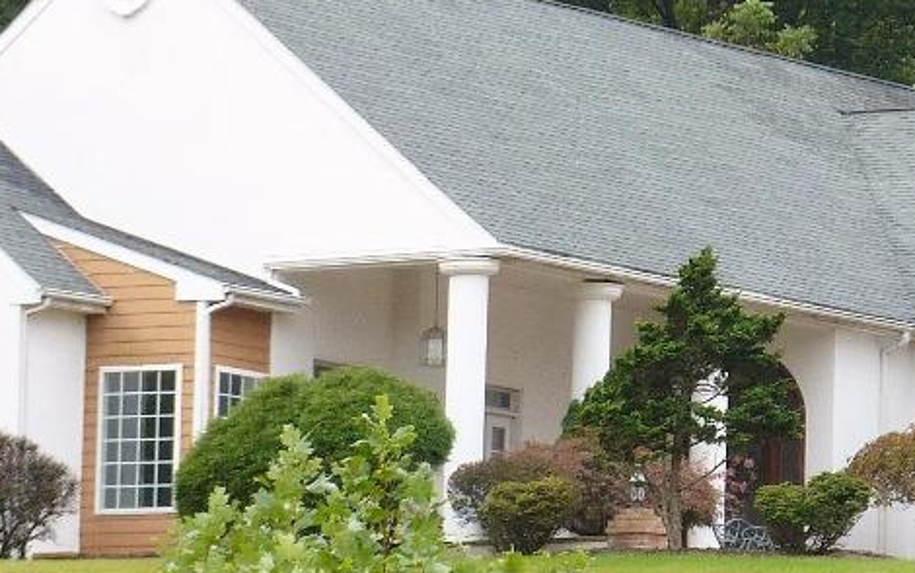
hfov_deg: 5.0
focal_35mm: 416
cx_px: 882
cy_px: 318
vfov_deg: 3.2
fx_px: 10376
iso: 80
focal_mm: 21
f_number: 4.4
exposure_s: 1/80
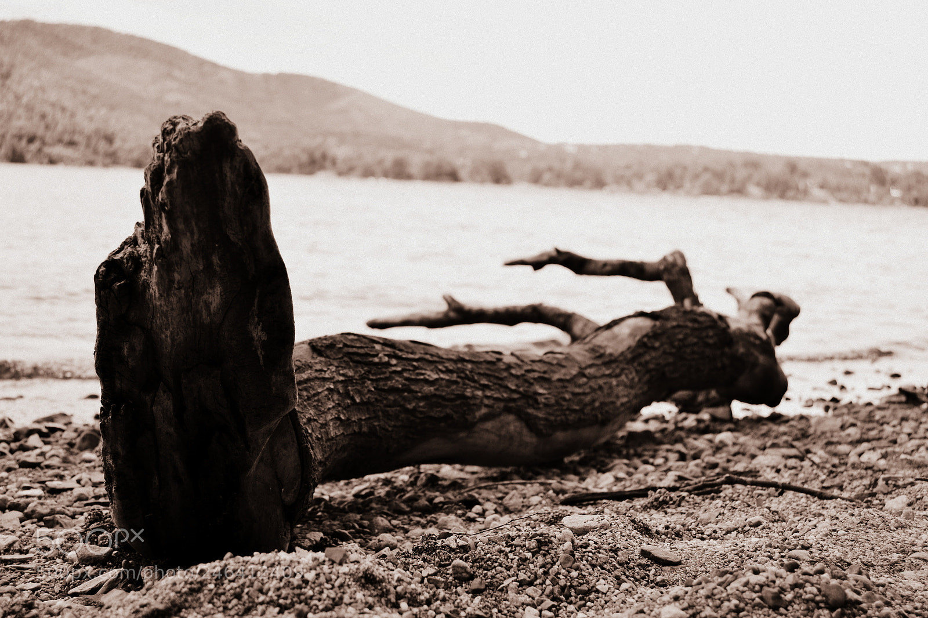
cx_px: 464
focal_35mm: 57
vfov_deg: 23.8
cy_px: 309
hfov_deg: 35.1
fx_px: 1469
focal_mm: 38
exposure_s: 1/160
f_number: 6.3
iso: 100
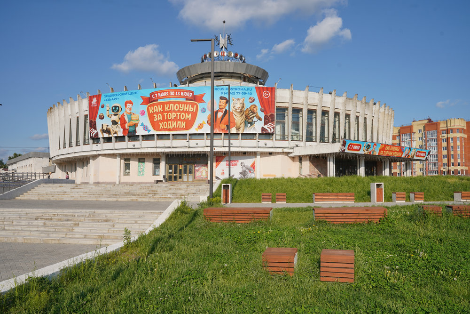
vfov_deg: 46.4
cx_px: 235
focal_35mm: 28
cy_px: 157
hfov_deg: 65.5
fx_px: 366
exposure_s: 1/400
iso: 100
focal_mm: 28
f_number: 9
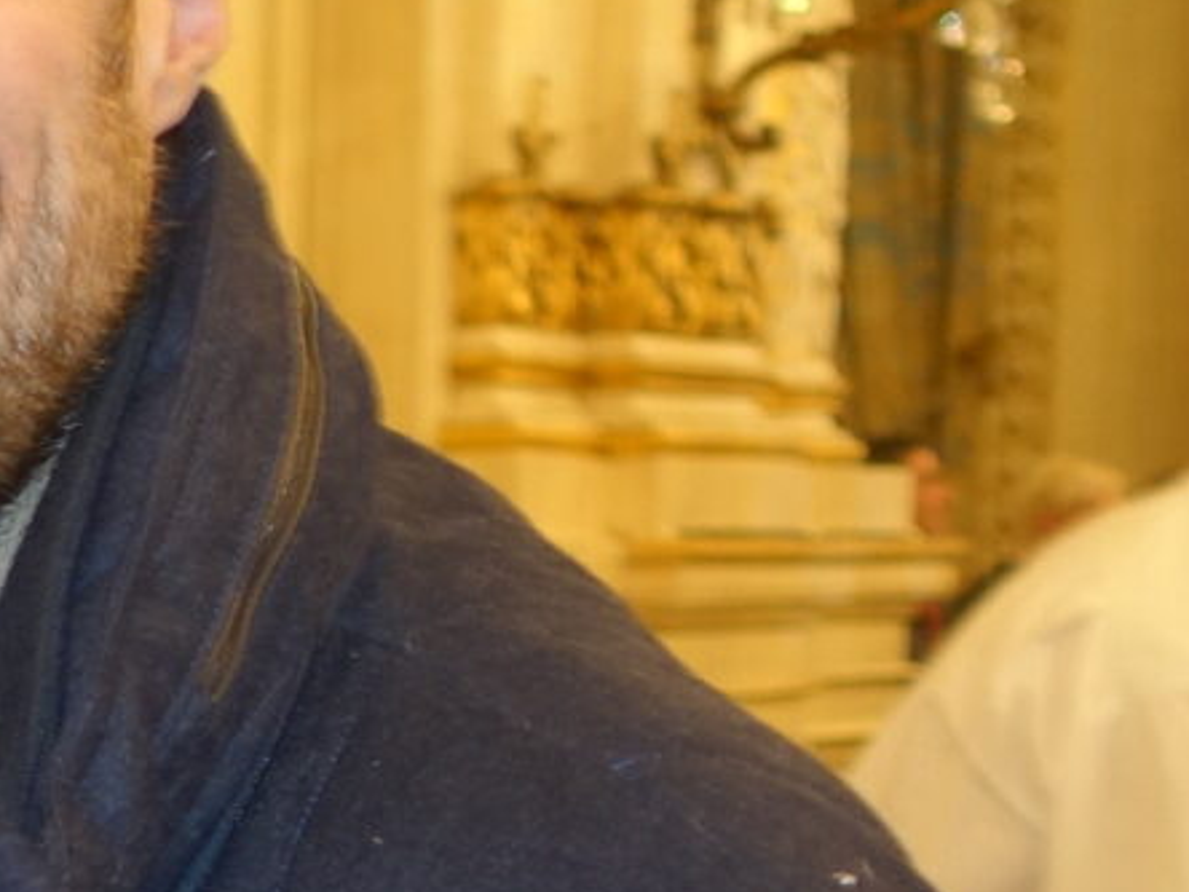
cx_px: -1717
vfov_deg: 11.0
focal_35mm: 133
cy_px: 987
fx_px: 4568
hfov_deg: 11.9
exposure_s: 1/30
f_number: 1.8
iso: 125
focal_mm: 8.8
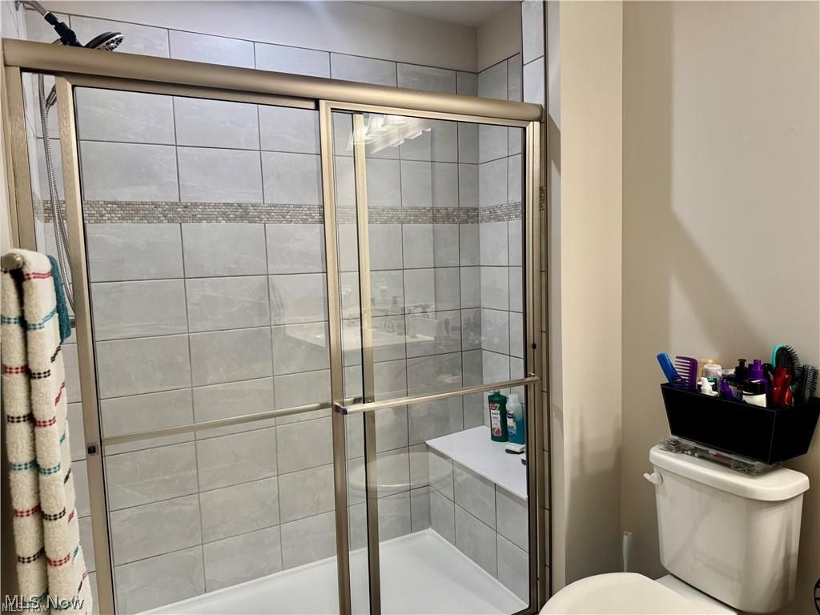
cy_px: 308
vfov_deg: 56.8
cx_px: 410
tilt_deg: -6.3
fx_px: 569
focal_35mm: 24
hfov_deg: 71.6
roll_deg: +2.3
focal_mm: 6.76
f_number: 1.78
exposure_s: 1/120
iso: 160
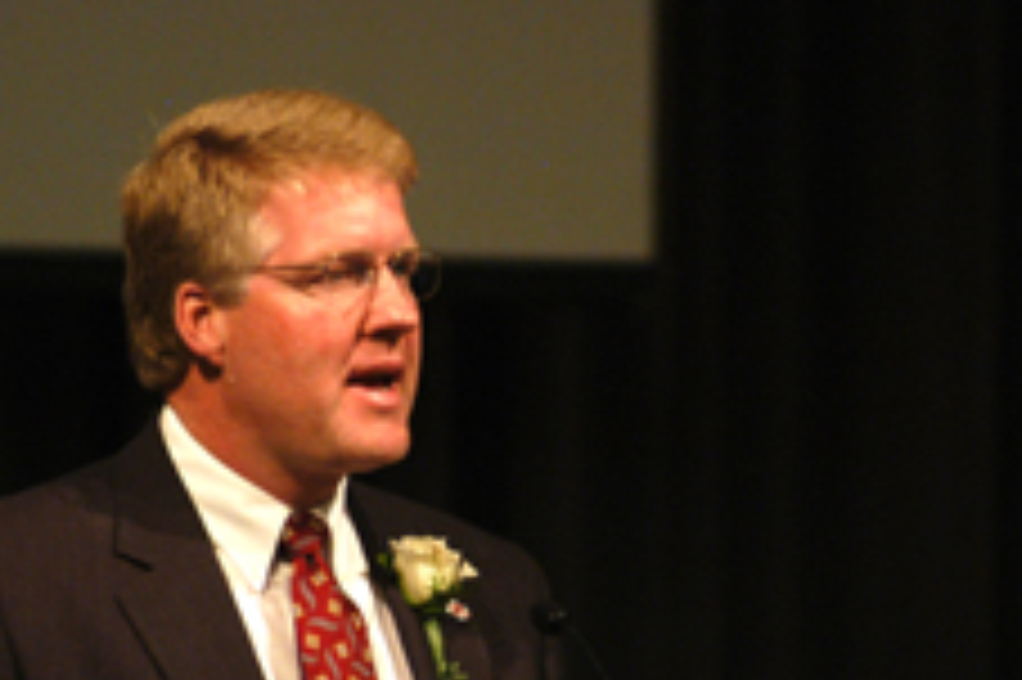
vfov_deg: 2.3
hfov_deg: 3.5
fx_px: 16907
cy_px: 637
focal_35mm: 596
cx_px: 459
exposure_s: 1/60
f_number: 3.5
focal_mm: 200
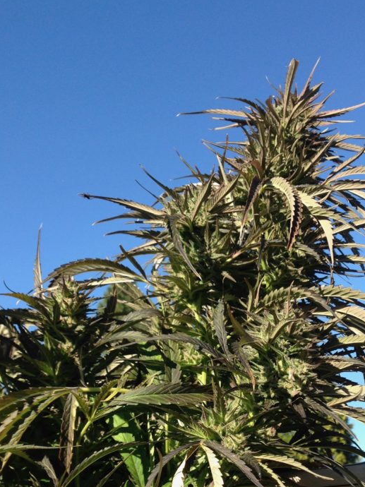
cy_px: 332
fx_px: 689
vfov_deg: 38.4
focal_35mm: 49
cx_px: 225
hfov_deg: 29.6
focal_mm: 4.12
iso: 50
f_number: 2.4
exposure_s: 1/695
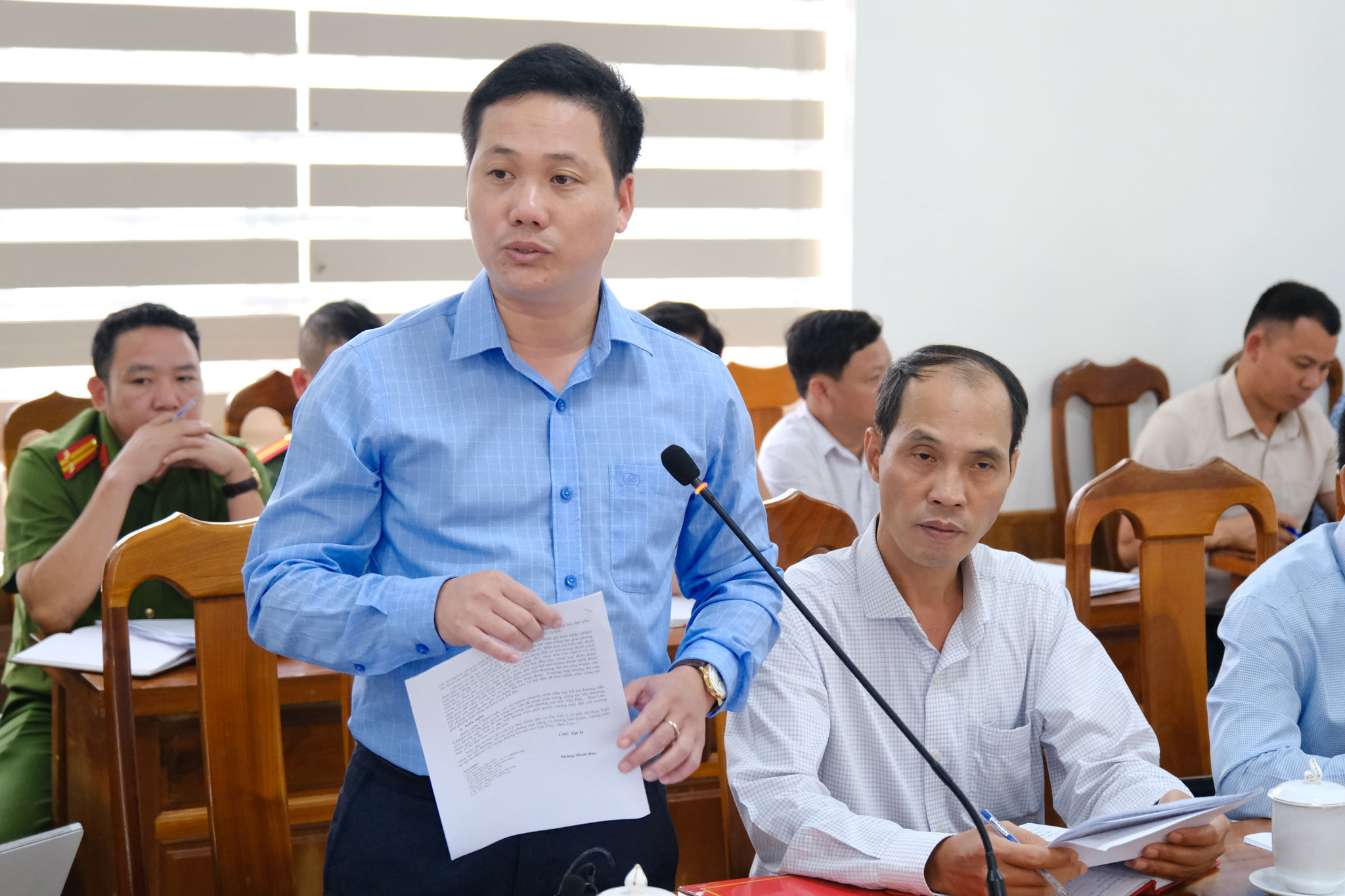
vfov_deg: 21.9
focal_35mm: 62
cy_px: 448
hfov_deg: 32.4
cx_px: 672
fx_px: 2316
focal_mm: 41.1
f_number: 4
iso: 3200
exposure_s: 1/160
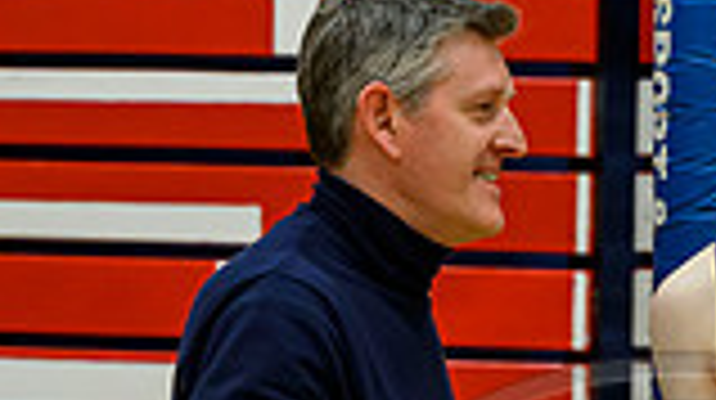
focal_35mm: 389
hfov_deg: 5.5
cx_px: 742
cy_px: 682
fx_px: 7377
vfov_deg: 3.1
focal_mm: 78
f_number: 5
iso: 3200
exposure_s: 1/250
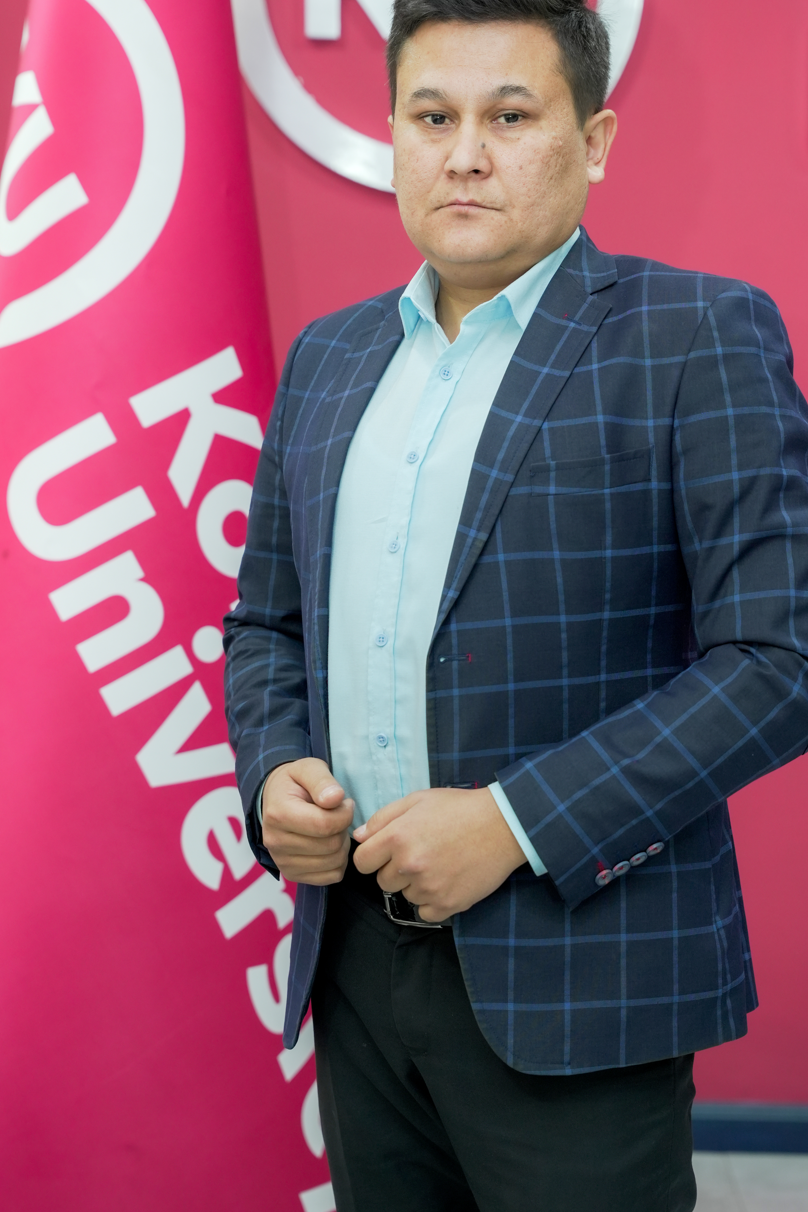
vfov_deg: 31.5
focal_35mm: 64
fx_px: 2144
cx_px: 467
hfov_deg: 21.3
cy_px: 537
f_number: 3.5
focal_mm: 54.6
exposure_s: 1/160
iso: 800
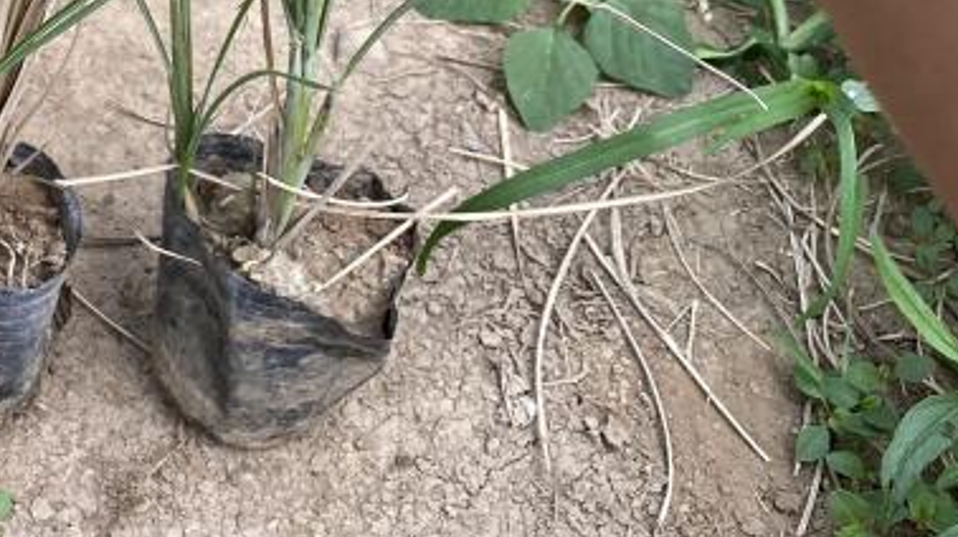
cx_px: 23
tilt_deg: -40.5
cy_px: -196
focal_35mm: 80
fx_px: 2031
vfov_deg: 14.3
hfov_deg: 25.4
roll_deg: -2.6
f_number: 1.8
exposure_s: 1/274
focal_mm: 4.25
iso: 32
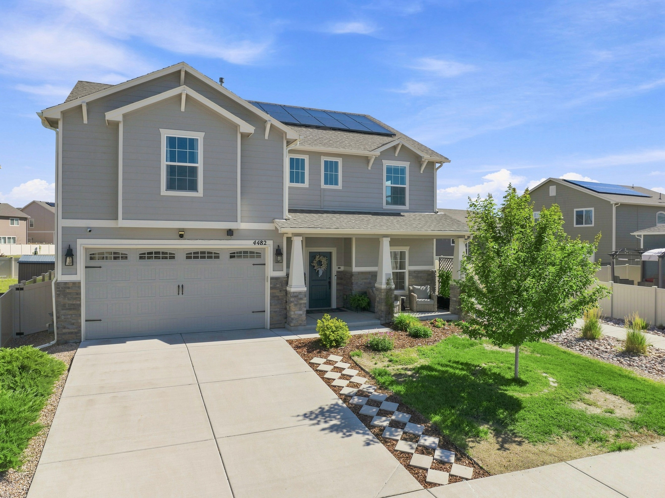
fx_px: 461
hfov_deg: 71.6
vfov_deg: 56.8
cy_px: 249
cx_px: 332
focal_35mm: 24
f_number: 2.8
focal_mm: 12.3
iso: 100
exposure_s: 1/1600
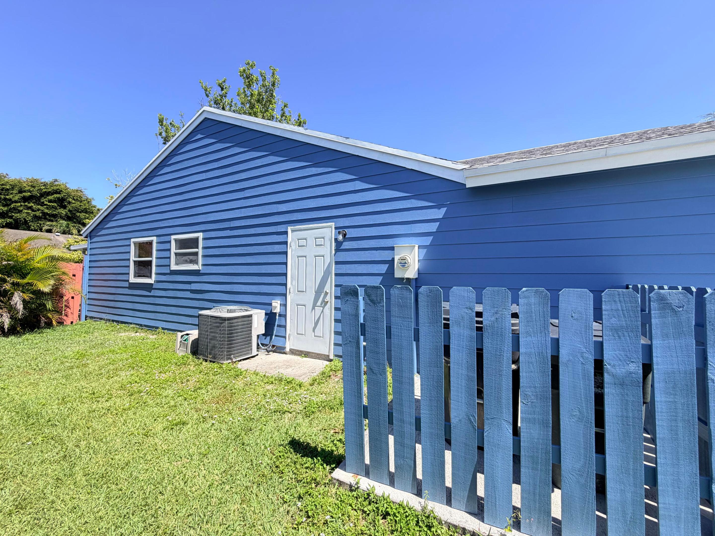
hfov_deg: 102.1
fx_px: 289
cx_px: 358
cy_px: 268
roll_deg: +0.6
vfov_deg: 85.7
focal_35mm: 14
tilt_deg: +3.0
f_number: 2.2
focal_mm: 2.22
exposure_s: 1/585
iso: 40
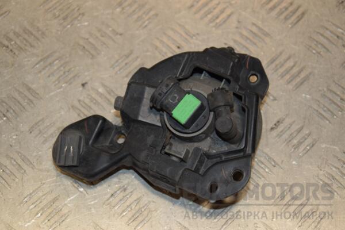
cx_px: 172
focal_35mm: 87
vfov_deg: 15.7
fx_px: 834
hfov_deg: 23.4
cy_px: 115
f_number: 6.3
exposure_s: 1/200
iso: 800
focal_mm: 58
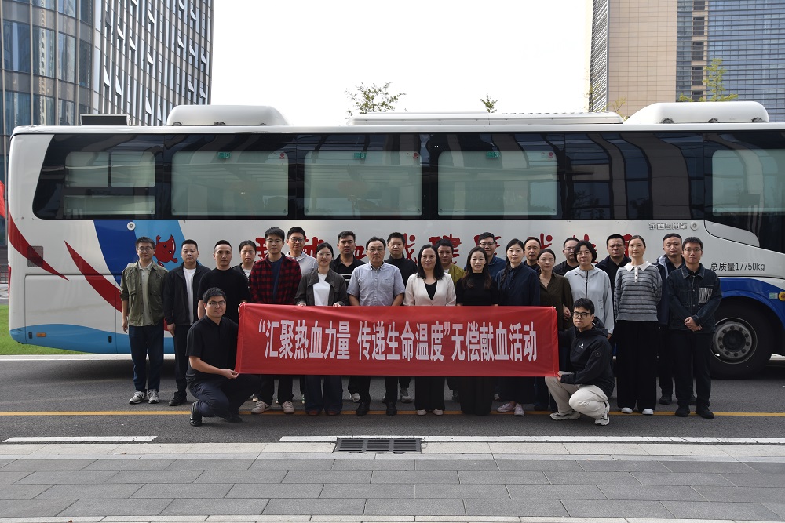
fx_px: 698
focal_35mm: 32
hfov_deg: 58.7
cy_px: 262
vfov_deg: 41.1
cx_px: 392
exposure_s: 1/250
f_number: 8
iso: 220
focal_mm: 32
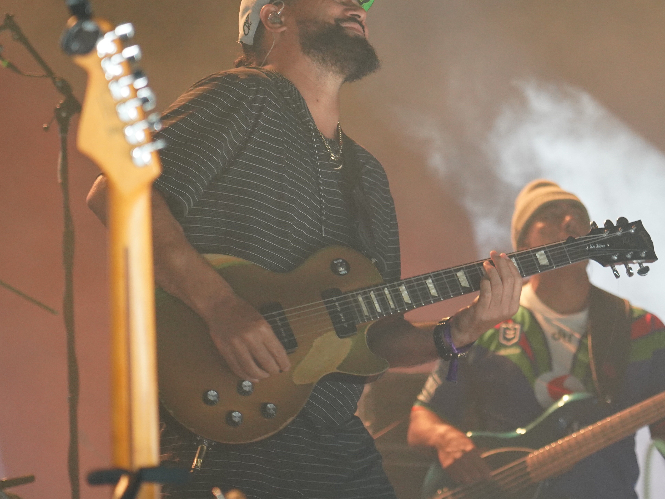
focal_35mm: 157
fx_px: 3016
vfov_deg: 9.5
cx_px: 471
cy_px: 201
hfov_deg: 12.6
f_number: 4
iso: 3200
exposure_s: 1/160
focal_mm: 105
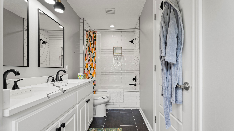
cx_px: 116
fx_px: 105
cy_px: 71
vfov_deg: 63.8
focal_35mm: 17
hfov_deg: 95.9
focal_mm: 16
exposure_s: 1/6
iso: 200
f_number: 8
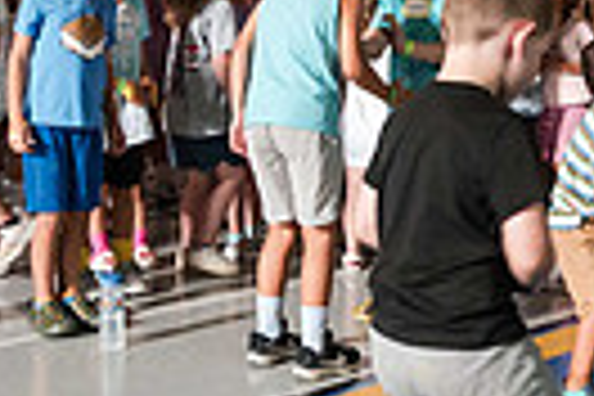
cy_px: -45
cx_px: 372
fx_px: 1369
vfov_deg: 16.0
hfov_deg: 24.4
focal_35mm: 83
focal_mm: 18
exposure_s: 1/60
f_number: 4
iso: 7200
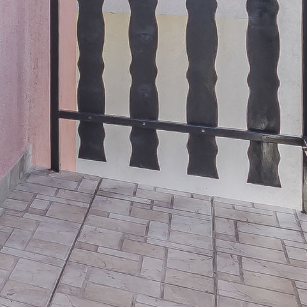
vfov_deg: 20.8
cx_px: -323
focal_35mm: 74
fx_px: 743
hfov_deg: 16.8
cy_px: -113
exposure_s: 1/100
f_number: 8
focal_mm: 10
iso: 100
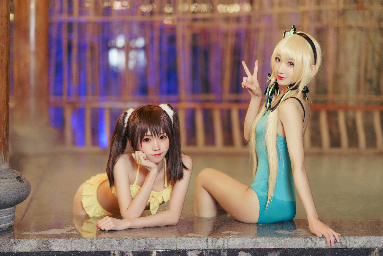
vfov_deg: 16.1
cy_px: 128
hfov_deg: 23.9
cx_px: 192
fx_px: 904
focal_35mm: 85
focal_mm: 85
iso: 250
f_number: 1.4
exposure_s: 1/50
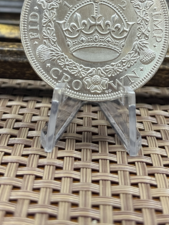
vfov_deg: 37.6
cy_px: 31
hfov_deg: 30.3
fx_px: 312
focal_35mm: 48
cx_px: 86
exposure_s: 1/100
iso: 125
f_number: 1.6
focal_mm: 5.1
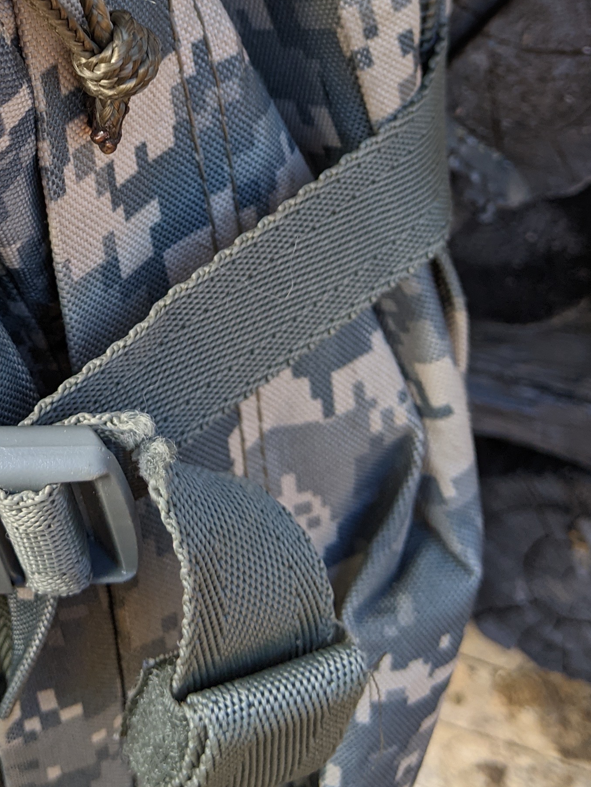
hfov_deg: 23.7
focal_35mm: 60
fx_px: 1366
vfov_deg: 30.7
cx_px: 53
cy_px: 72
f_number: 1.8
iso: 50
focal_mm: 4.44
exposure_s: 1/147
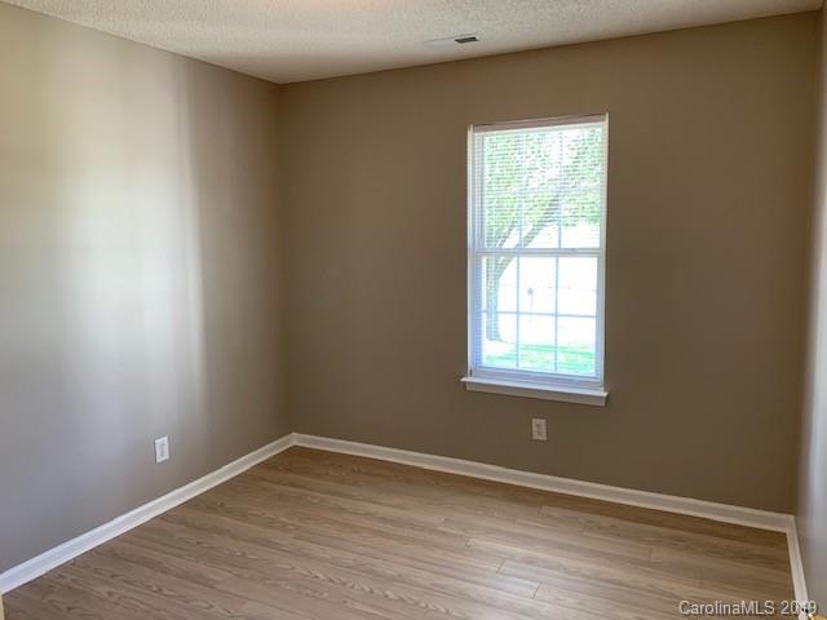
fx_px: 621
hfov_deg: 67.3
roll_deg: -0.2
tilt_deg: -4.1
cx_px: 414
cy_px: 310
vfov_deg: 53.1
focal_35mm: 26
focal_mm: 4.25
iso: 100
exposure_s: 1/60
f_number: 1.8
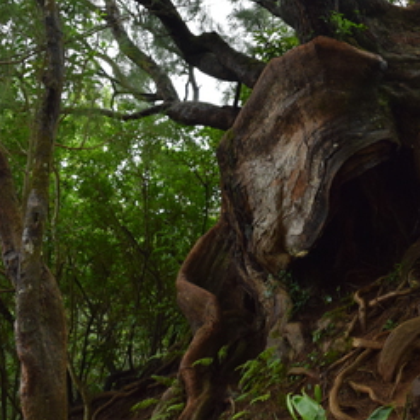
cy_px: 61
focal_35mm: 62
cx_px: 328
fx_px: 851
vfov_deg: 27.0
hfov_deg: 27.2
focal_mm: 20
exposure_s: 1/100
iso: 400
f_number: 5
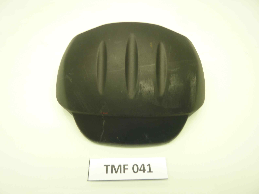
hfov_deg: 69.4
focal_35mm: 25
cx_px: 130
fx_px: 187
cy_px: 97
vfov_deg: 54.9
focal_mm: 4.1
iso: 80
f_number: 3.3
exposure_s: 1/15
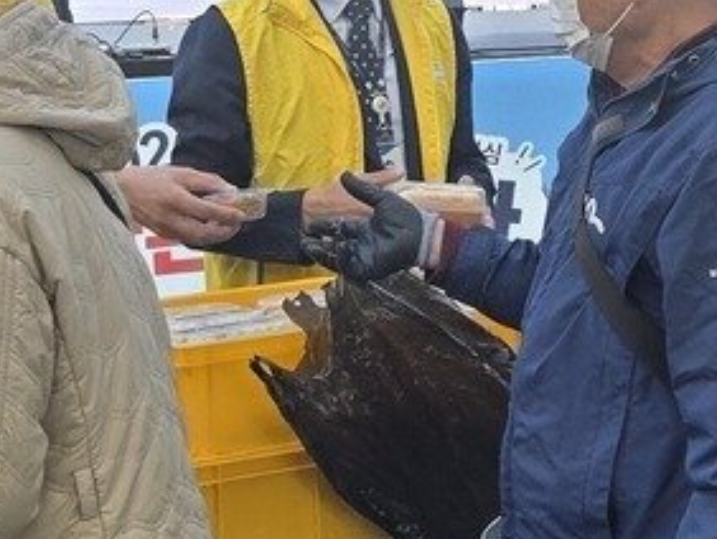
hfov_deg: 17.1
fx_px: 2363
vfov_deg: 12.9
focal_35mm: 114
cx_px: 585
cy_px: 10
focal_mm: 5.4
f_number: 1.8
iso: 80
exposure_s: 1/2365
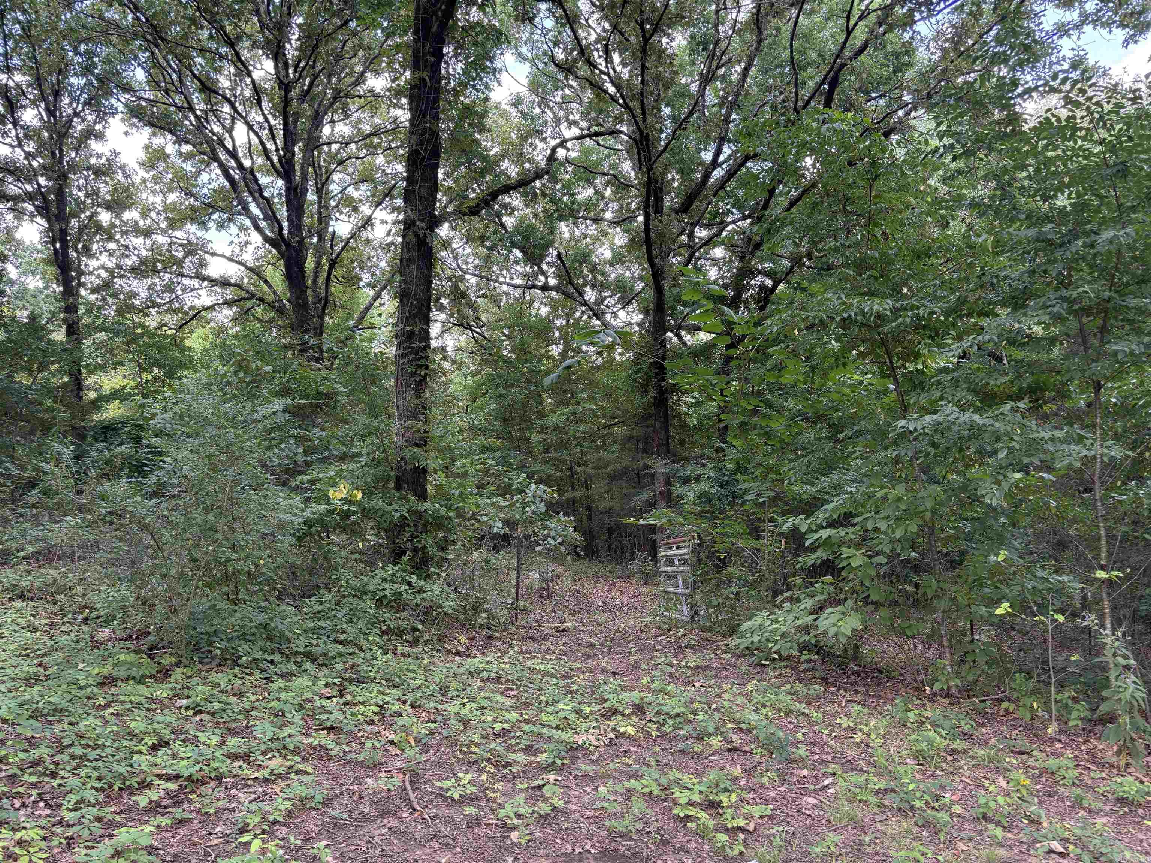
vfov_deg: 53.1
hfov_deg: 67.3
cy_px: 432
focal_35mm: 26
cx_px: 576
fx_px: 865
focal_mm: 5.96
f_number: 1.6
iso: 64
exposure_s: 1/132
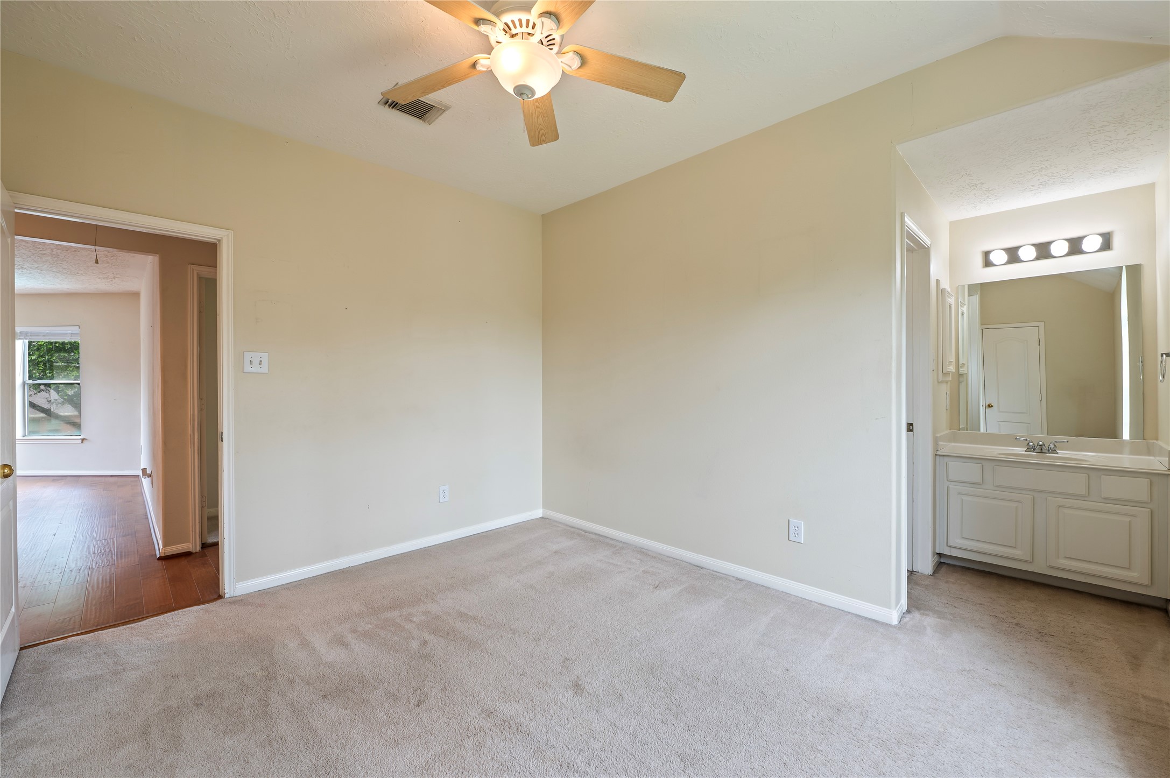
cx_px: 585
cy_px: 389
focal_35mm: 14
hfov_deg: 104.3
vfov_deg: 81.1
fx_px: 455
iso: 125
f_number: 6.3
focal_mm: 14
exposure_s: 1/6
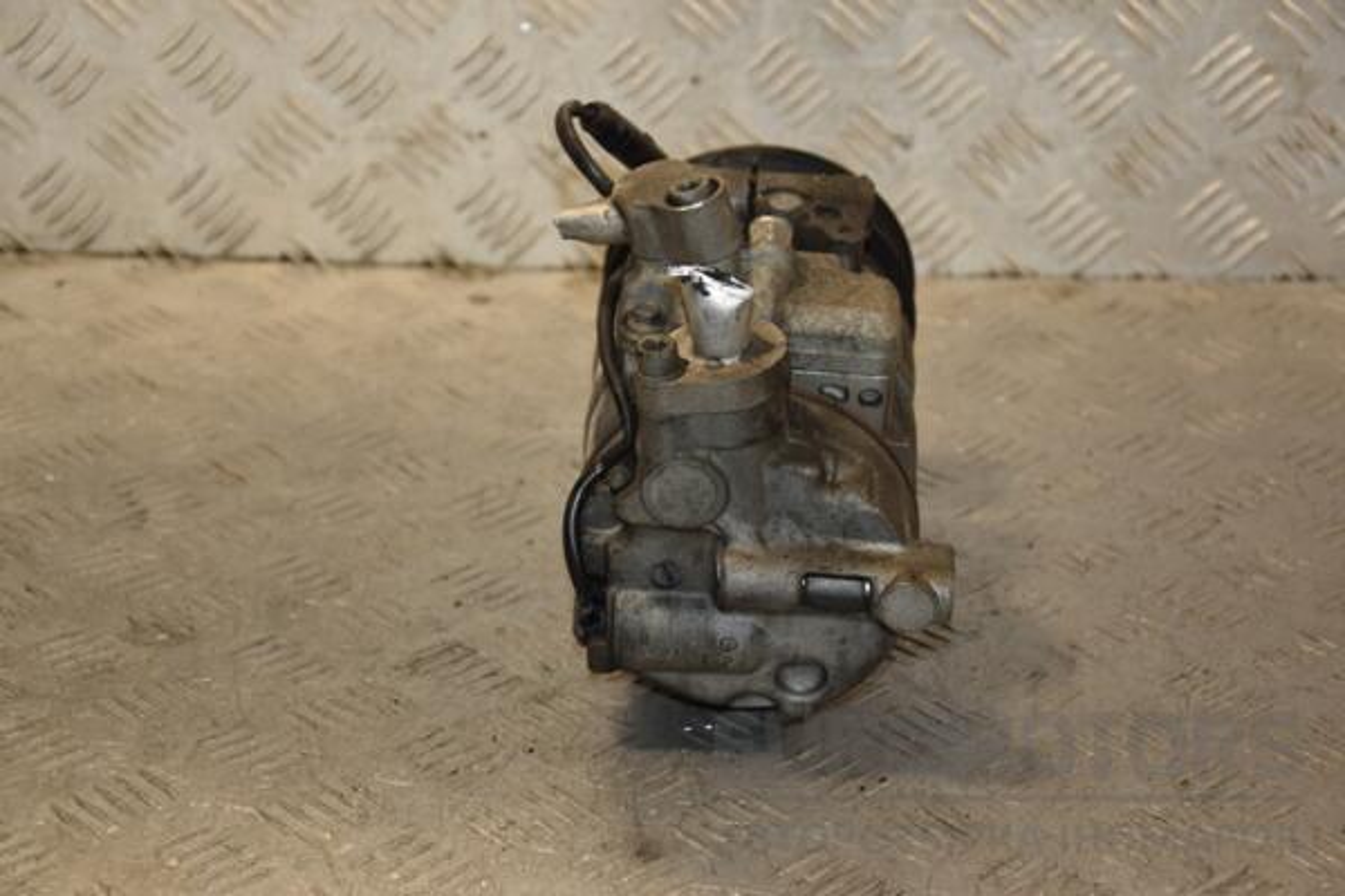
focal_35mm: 93
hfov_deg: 21.9
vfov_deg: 14.7
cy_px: 448
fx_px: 3474
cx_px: 672
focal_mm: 62
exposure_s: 1/200
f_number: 5.3
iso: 800
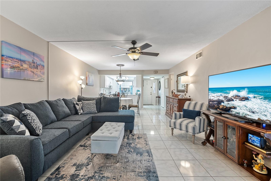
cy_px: 90
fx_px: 120
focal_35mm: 16
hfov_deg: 96.7
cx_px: 136
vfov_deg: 73.8
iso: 250
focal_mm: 16
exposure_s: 1
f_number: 8
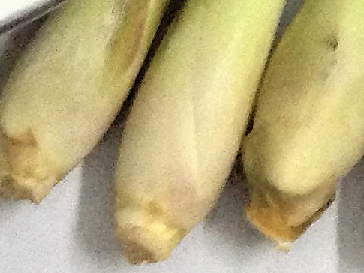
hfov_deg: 8.9
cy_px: -596
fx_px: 2335
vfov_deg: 6.1
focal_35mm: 222
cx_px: -16
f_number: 2.4
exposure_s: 1/15
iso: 400
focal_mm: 4.12
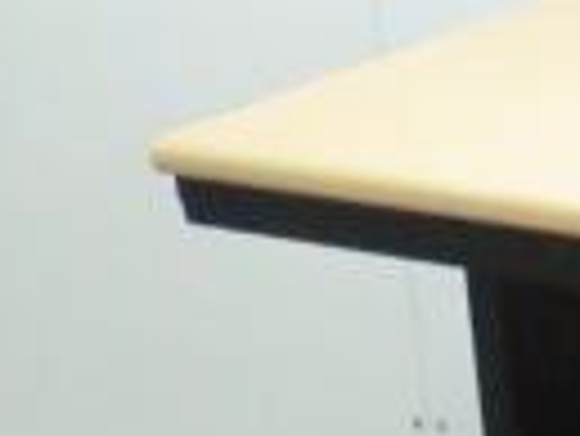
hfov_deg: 11.2
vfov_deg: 9.3
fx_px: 2667
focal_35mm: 159
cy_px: 283
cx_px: 1187
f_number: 3.5
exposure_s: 1/50
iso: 800
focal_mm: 5.8
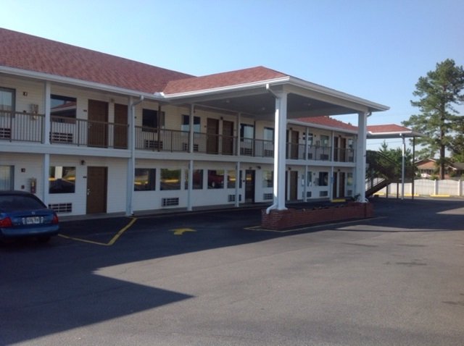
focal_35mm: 35
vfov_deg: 40.6
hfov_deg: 52.7
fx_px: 468
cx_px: 232
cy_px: 173
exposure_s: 1/1080
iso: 50
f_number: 2.4
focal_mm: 4.28
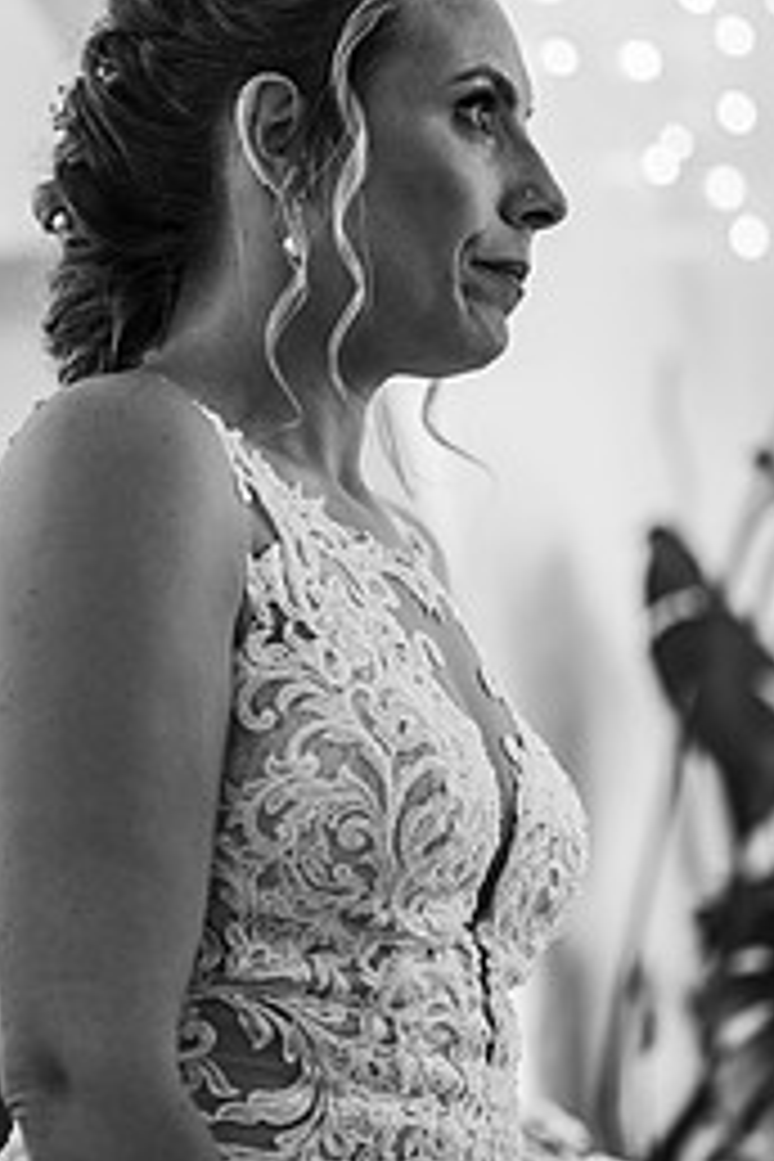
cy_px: 378
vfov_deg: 13.8
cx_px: 223
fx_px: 4773
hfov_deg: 9.3
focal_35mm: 148
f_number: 1.8
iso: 1250
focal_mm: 85
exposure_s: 1/200
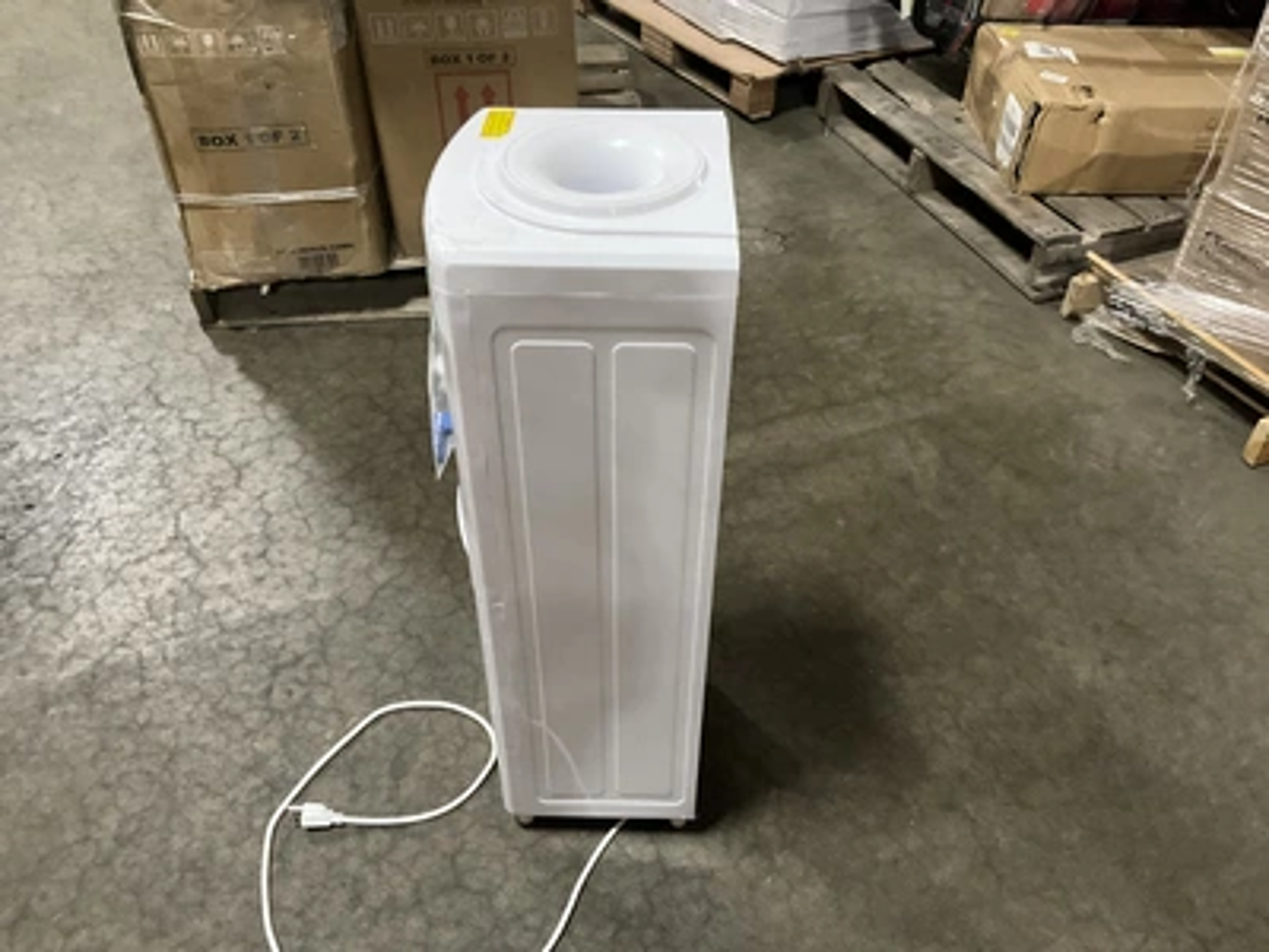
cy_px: 476
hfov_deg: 61.7
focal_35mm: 29
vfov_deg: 48.2
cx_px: 634
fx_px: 1063
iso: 500
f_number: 1.8
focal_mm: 3
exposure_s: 1/30
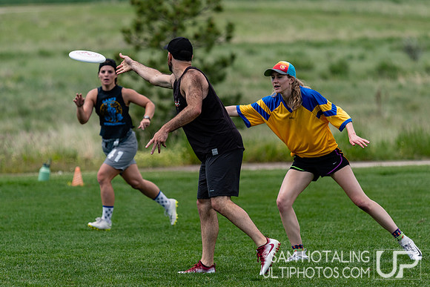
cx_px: 211
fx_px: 4193
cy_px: 145
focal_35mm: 351
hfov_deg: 5.9
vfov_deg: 3.9
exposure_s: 1/2500
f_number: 2.8
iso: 100
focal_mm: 190
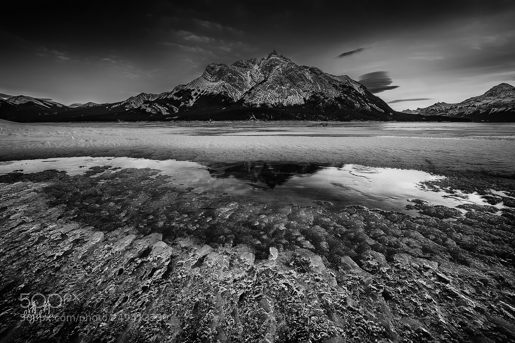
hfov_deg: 96.7
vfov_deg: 73.7
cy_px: 172
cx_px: 258
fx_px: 229
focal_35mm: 16
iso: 100
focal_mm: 16
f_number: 11
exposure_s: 1/15
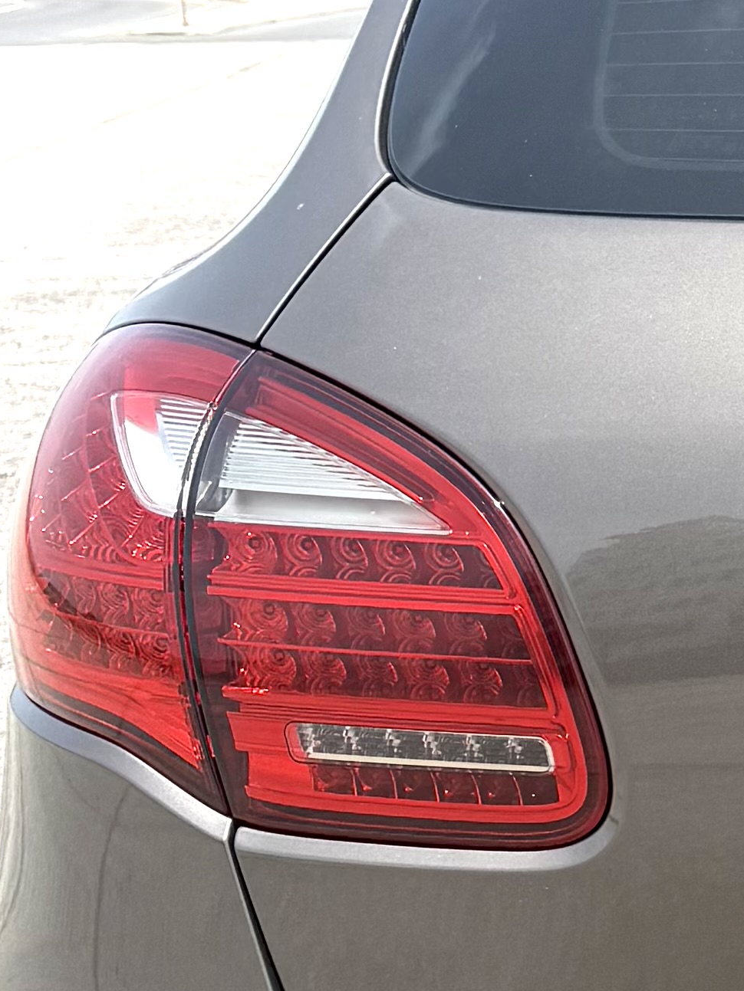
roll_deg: +1.3
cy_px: 668
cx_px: 1611
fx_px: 3037
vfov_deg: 18.5
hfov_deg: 12.0
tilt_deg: -11.7
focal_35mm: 106
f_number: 1.78
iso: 80
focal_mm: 6.76
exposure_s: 1/4167
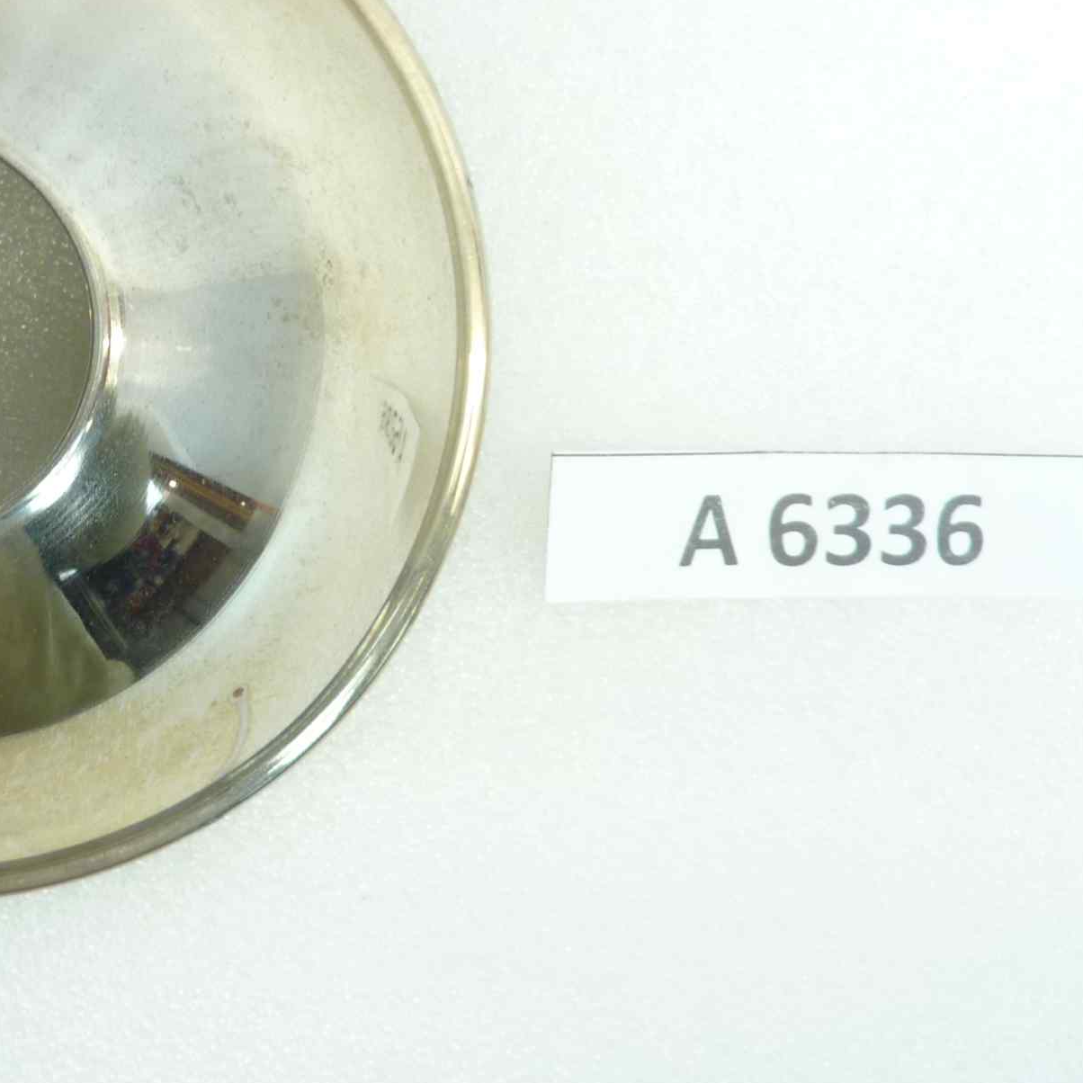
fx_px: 1664
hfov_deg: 34.5
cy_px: 269
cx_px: 154
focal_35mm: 47
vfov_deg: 35.3
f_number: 3.3
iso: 80
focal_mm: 4.1
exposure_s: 1/13
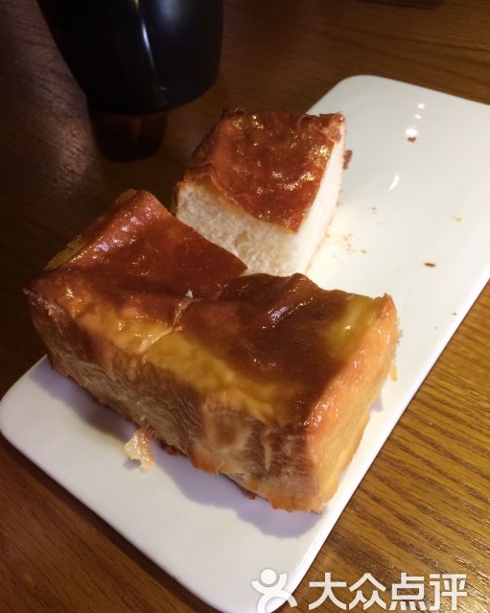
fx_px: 562
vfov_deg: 57.2
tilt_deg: -49.6
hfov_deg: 47.1
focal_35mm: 31
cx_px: 240
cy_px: 306
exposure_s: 1/33
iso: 50
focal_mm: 4.15
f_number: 2.2
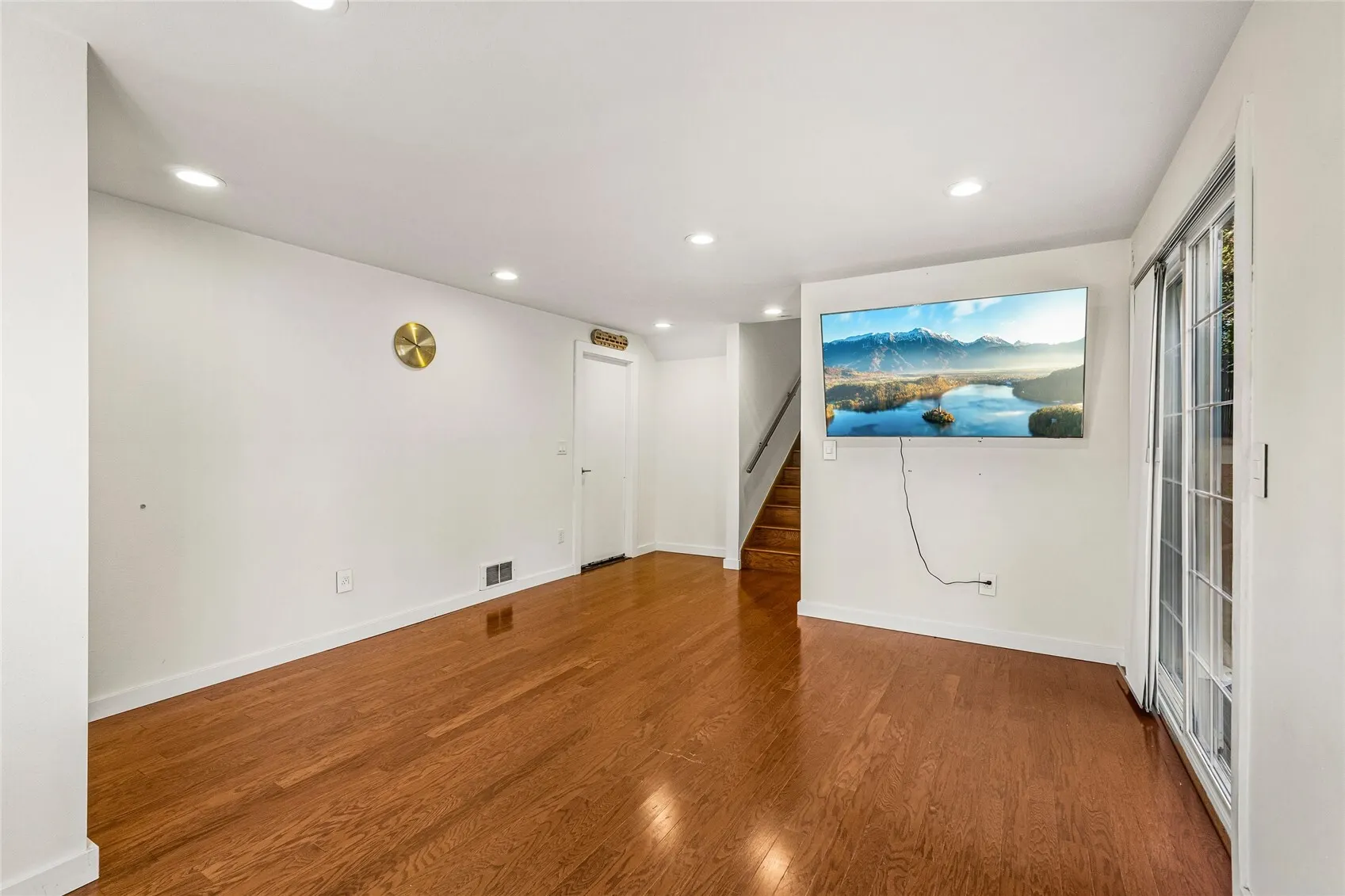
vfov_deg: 77.3
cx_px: 672
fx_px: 560
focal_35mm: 15
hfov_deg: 100.4
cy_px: 448
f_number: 9
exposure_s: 1/10
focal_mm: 10
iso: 250
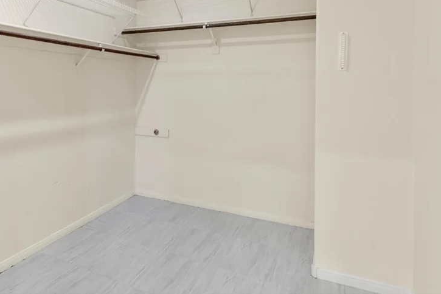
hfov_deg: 73.2
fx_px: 294
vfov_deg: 51.7
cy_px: 88
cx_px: 184
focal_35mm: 24
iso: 400
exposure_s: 1/1.67
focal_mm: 17
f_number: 8
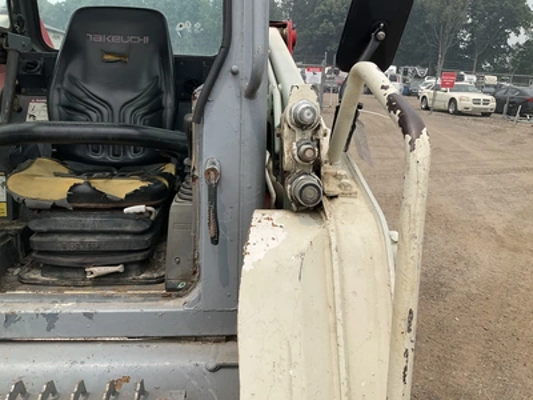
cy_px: 200
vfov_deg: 48.2
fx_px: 447
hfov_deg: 61.7
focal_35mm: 29
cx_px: 266
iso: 25
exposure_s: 1/2320
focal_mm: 3
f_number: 1.8
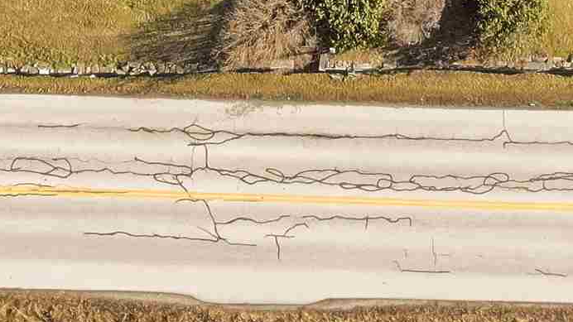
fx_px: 1762
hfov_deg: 18.5
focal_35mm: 116
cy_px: -523
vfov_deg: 9.1
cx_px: 303
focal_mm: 4.5
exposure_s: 1/30
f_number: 2.8
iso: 160
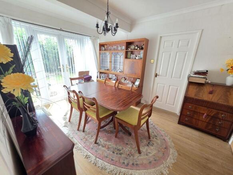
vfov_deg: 89.9
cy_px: 88
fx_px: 87
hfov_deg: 106.2
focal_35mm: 13
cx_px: 116
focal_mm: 2.2
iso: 200
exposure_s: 1/100
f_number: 1.9
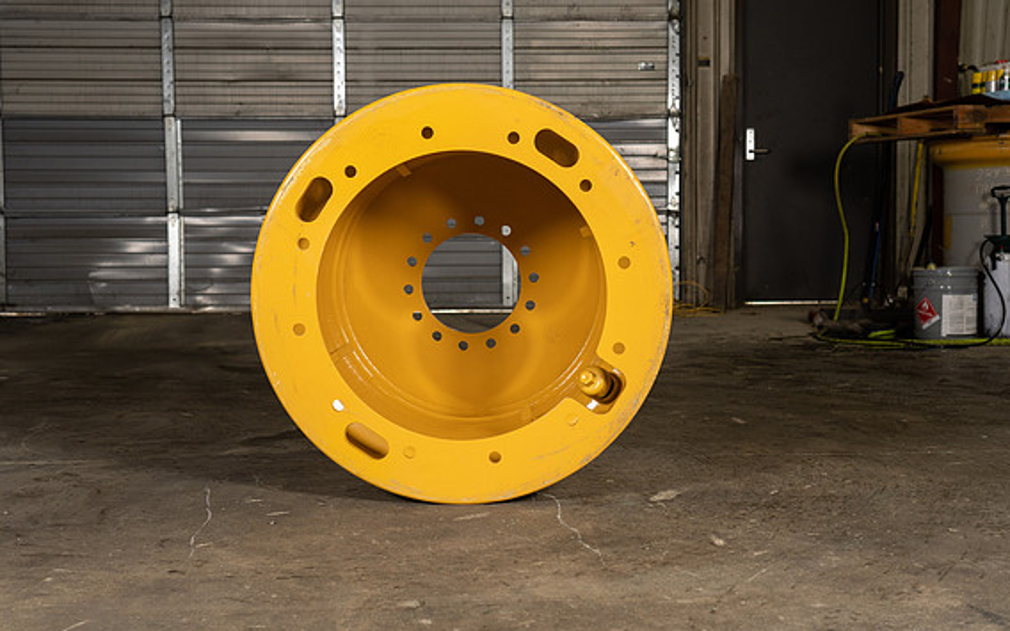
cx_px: 501
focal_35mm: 50
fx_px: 1376
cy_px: 300
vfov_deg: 25.8
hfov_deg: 40.3
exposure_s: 1/100
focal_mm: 48
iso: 800
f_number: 5.6
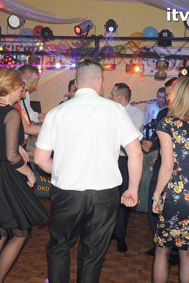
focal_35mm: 50
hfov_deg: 26.9
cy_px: 142
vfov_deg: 39.6
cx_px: 66
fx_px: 393
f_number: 4.5
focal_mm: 22
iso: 1250
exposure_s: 1/60
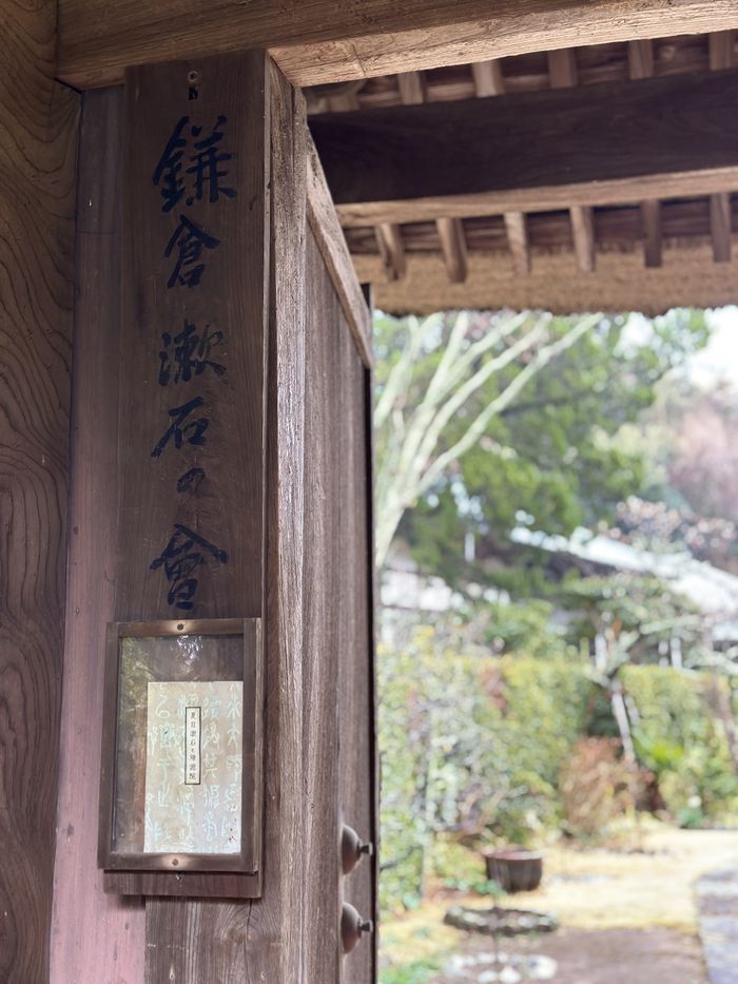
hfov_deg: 30.3
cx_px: 369
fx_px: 1364
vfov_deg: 39.7
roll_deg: -0.2
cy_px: 492
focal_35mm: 48
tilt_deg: +8.8
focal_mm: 6.86
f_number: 1.78
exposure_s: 1/50
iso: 80
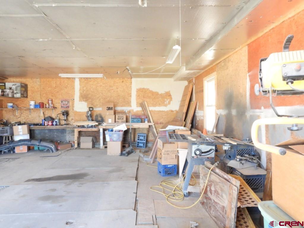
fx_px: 211
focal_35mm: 24
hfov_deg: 71.6
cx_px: 152
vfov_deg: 56.8
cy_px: 114
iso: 400
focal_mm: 4.3
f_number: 6.3
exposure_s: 1/15
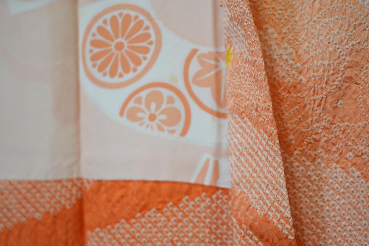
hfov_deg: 19.5
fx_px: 1076
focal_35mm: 105
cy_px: 123
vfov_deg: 13.0
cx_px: 184
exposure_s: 1/125
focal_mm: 105
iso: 640
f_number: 4
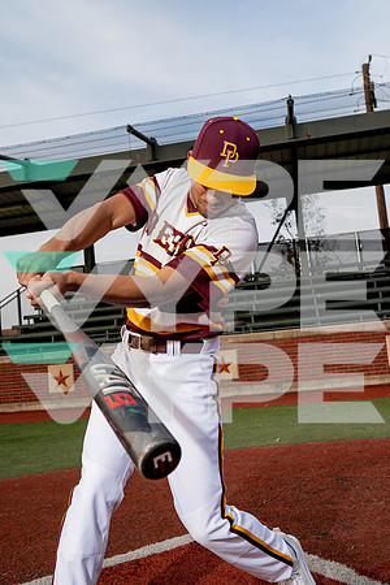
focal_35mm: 35
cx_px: 195
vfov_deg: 54.4
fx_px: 569
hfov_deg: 37.9
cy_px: 292
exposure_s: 1/250
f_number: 5.6
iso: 250
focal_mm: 35
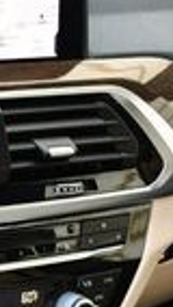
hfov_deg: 6.1
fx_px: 1539
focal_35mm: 189
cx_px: -294
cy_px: 329
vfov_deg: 11.2
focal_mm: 20
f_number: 3.8
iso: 800
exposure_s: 1/200
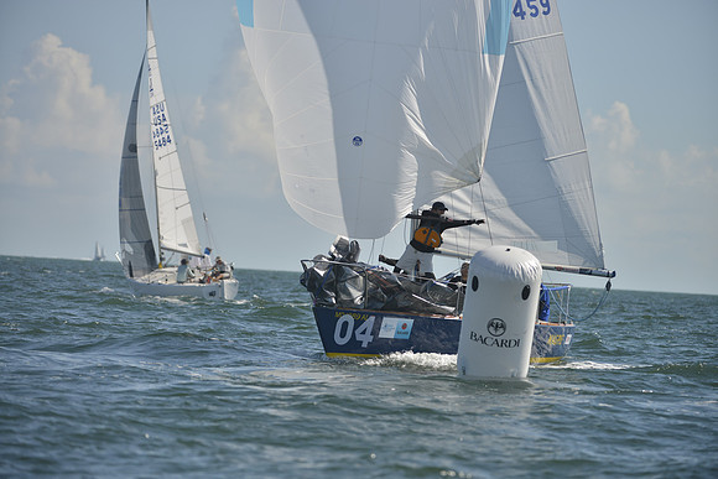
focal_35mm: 210
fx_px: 4189
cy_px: 240
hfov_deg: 9.8
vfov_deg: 6.5
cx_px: 359
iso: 200
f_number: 4
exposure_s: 1/3200
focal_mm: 210
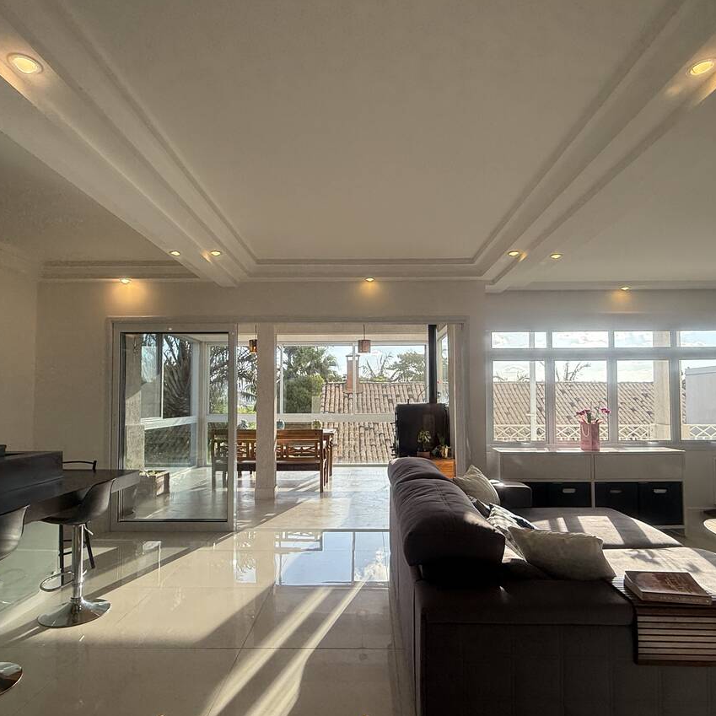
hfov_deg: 72.1
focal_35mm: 21
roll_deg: -0.1
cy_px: 380
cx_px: 369
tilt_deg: +3.3
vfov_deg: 72.1
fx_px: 491
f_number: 2.2
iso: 64
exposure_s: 1/479
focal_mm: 2.22
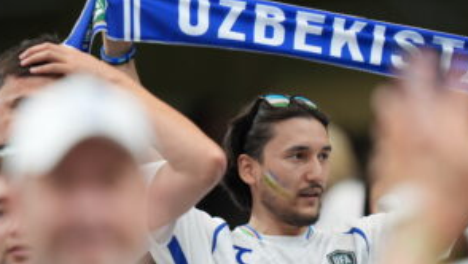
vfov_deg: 1.9
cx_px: 259
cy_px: 133
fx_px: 7937
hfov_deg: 3.4
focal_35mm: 639
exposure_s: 1/400
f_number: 2.8
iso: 500
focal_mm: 400
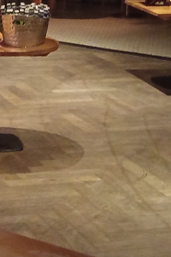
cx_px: -33
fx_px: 969
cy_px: 4
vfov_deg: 14.8
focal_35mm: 136
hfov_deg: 9.9
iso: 4331
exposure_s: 1/25
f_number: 1.9
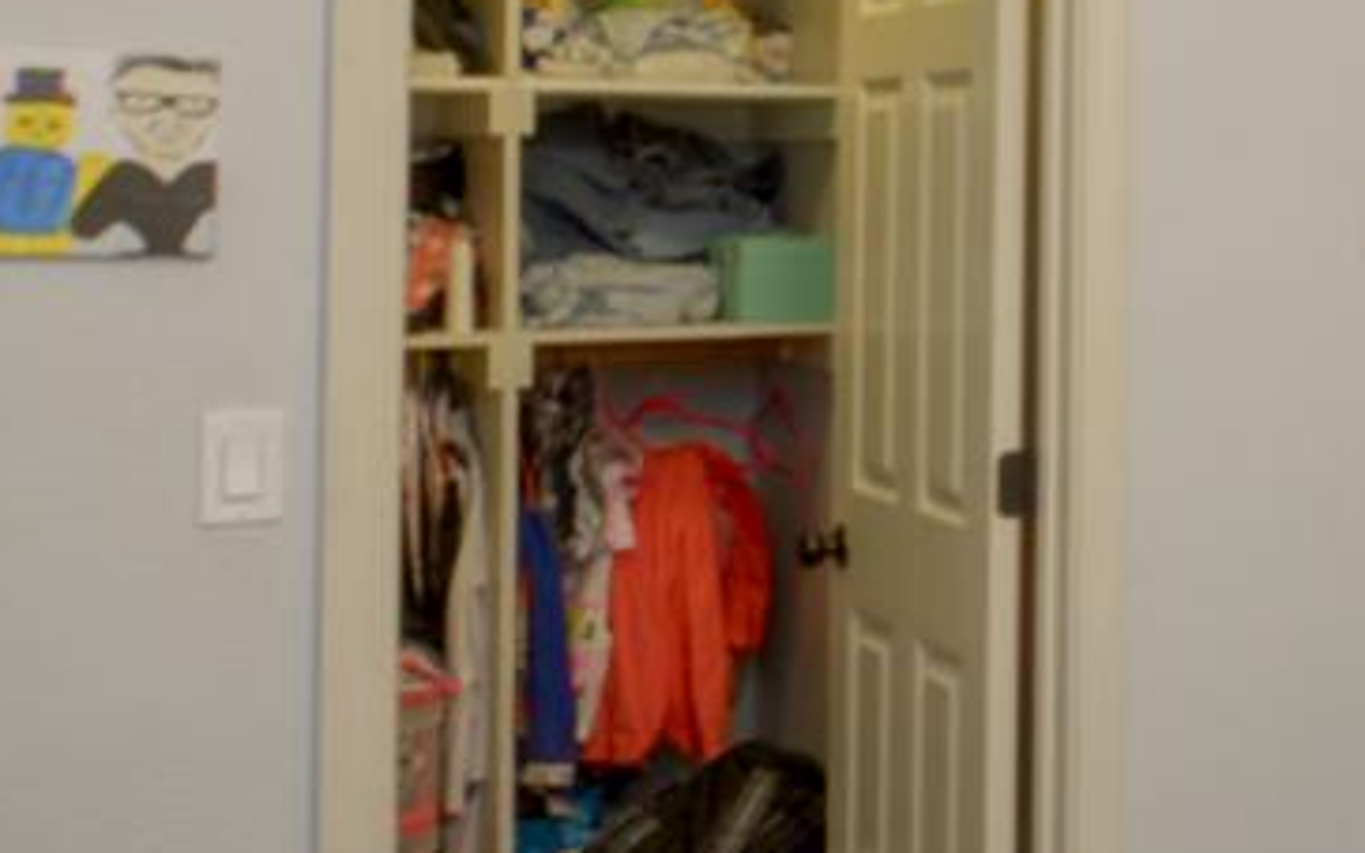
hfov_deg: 26.0
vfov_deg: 21.8
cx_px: 2019
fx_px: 2195
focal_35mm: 59
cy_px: 203
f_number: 10
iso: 400
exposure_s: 1/5
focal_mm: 14
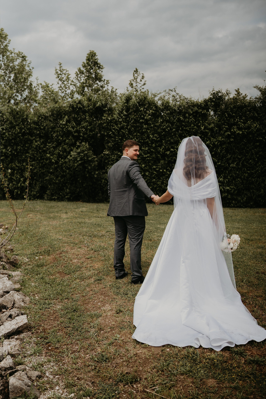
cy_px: 200
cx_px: 133
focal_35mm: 35
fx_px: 388
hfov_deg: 37.9
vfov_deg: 54.4
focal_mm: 35
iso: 125
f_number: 1.8
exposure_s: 1/8000
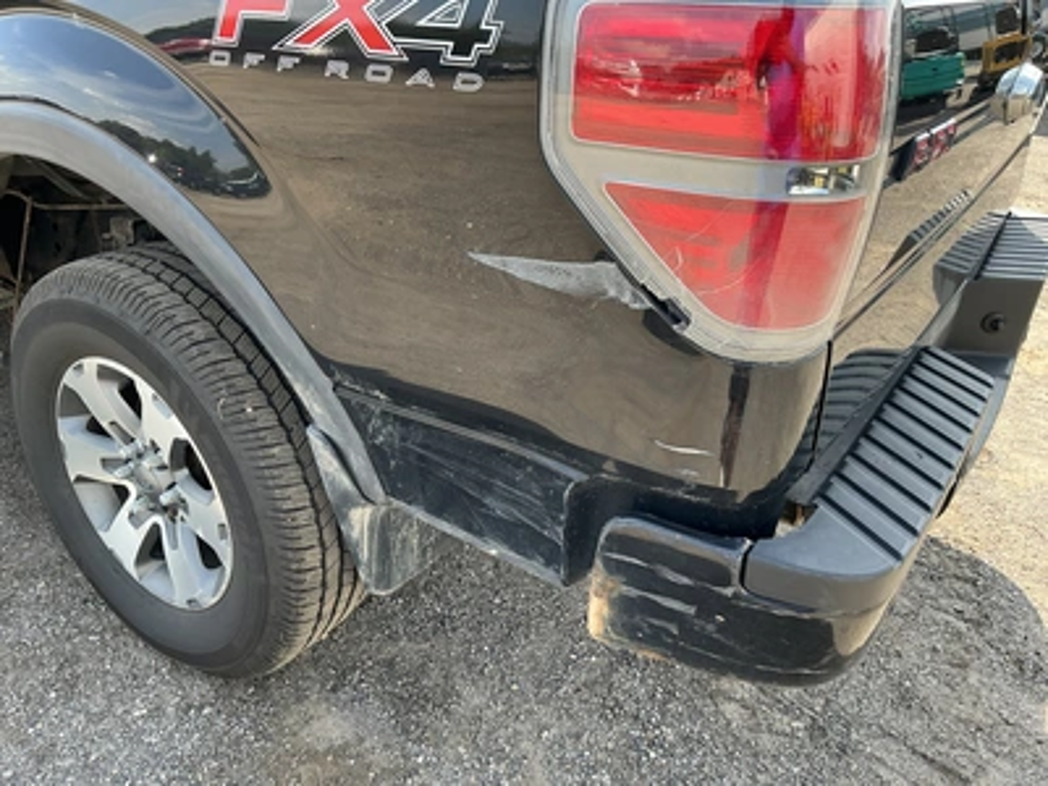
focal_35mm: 28
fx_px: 848
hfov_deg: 63.4
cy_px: 393
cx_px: 524
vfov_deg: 49.7
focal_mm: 3
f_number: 1.8
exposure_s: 1/165
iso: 20
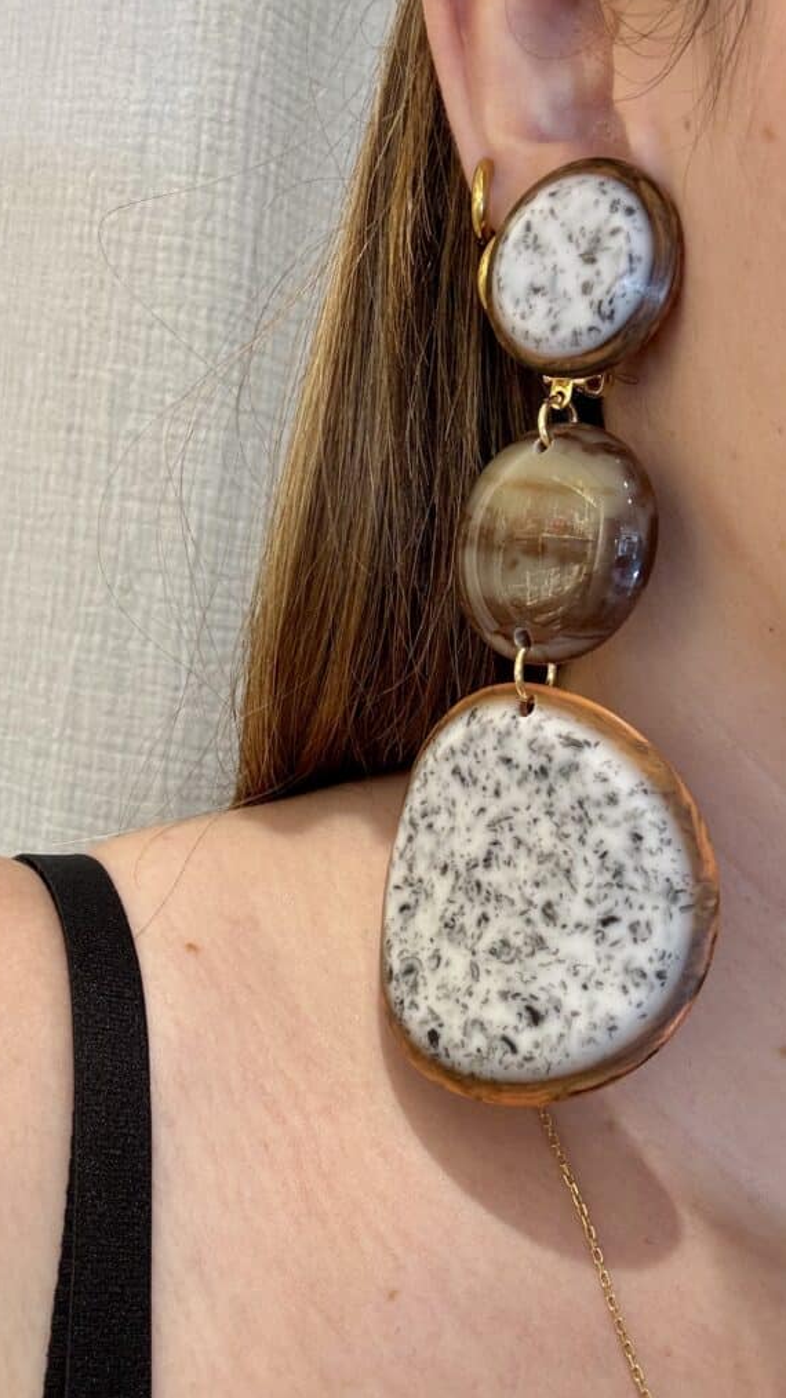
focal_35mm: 33
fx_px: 1223
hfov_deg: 35.4
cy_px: 695
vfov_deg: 59.5
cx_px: 295
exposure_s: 1/50
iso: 50
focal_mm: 2.69
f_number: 1.9
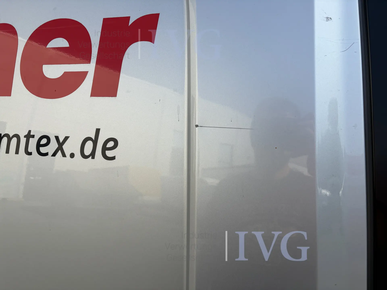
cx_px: 194
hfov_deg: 67.3
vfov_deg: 53.1
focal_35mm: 26
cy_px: 145
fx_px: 291
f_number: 1.6
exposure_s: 1/2639
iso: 50
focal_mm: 5.96
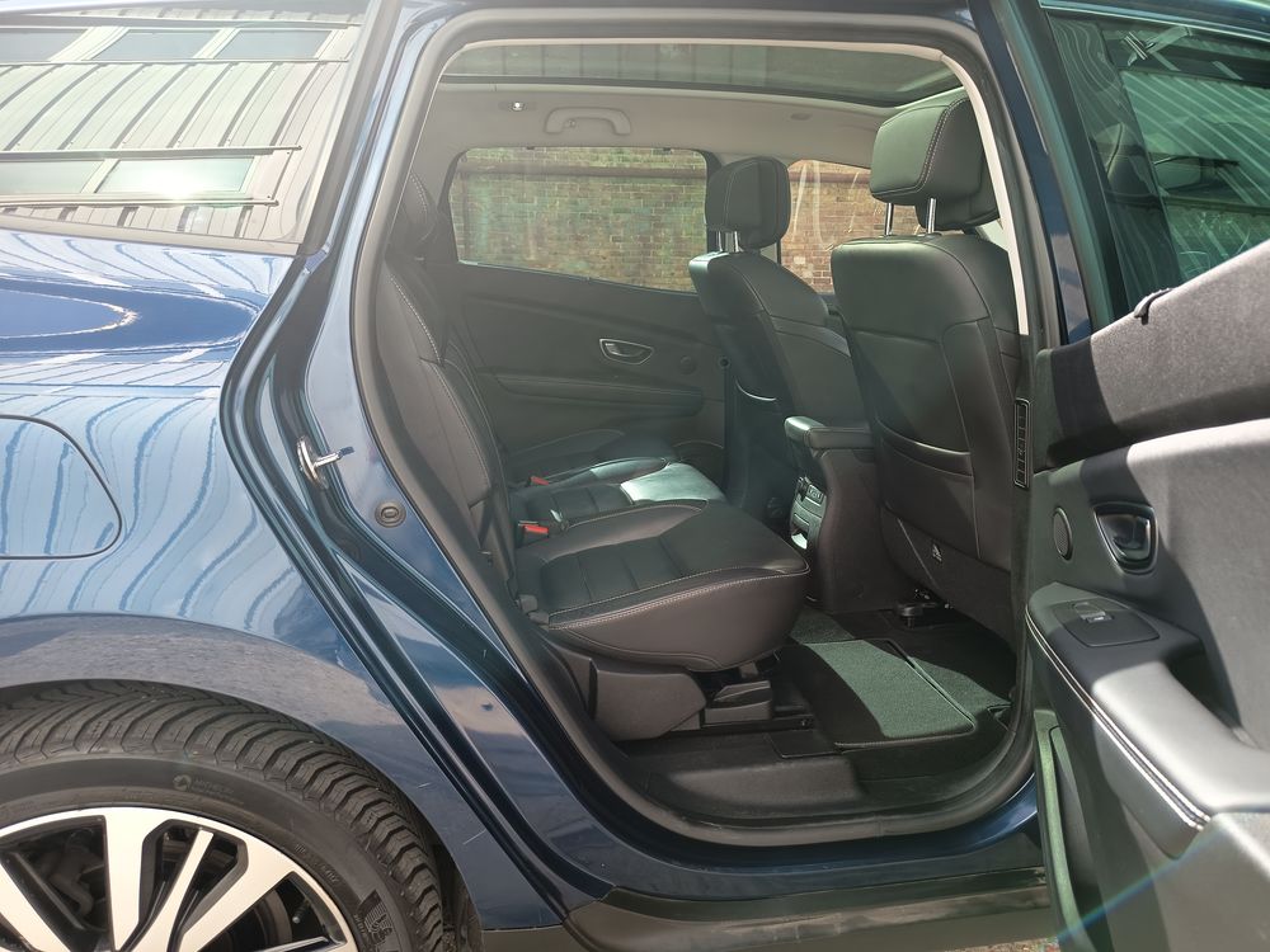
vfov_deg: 56.8
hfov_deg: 71.6
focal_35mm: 24
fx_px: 881
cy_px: 476
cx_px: 635
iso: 73
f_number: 1.7
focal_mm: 5.24
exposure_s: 1/100
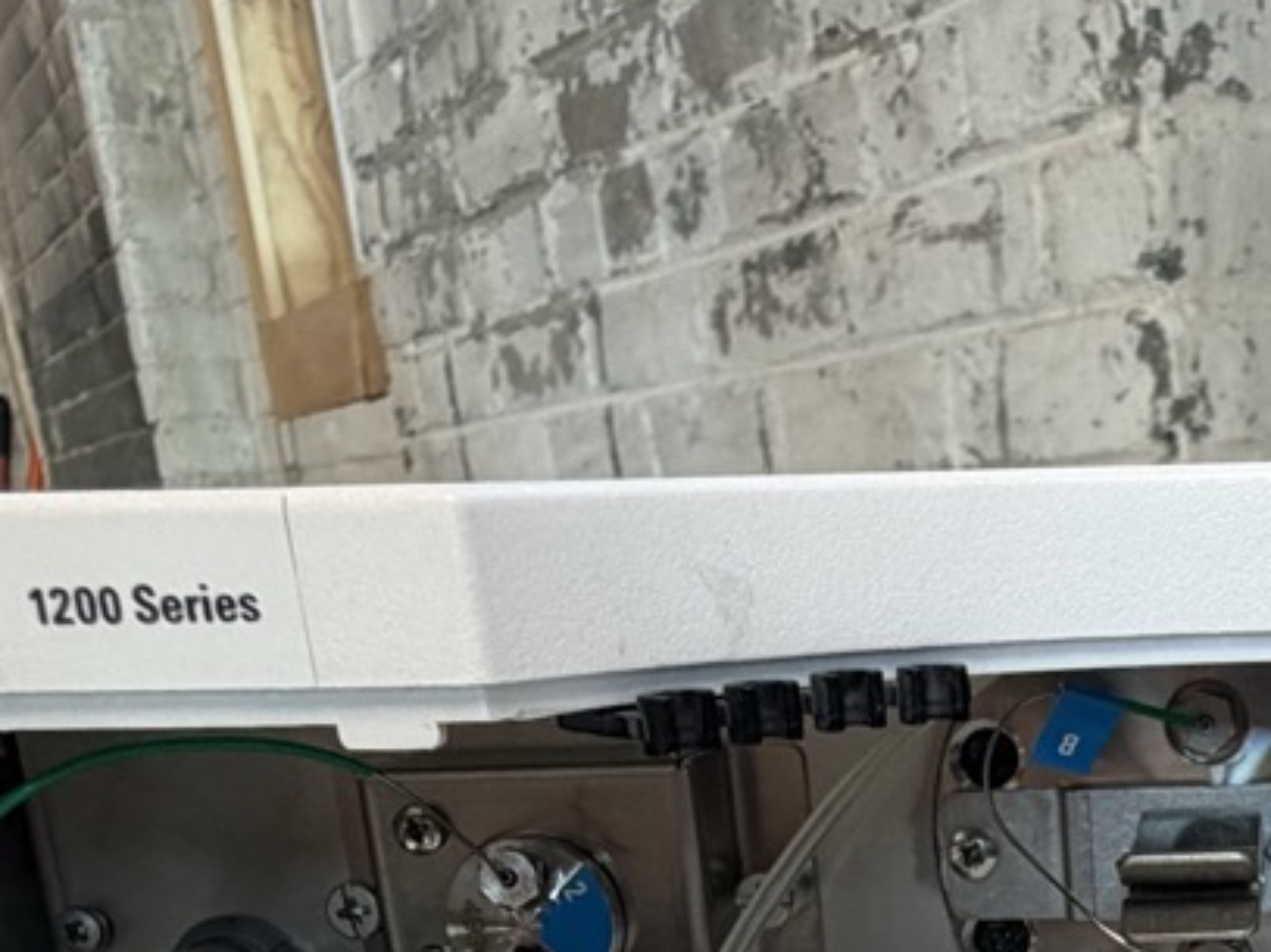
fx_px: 2019
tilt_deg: -19.6
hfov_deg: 32.0
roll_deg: +2.3
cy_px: 1233
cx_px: 1290
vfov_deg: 23.5
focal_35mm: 55
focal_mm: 2.22
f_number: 2.2
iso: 100
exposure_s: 1/120
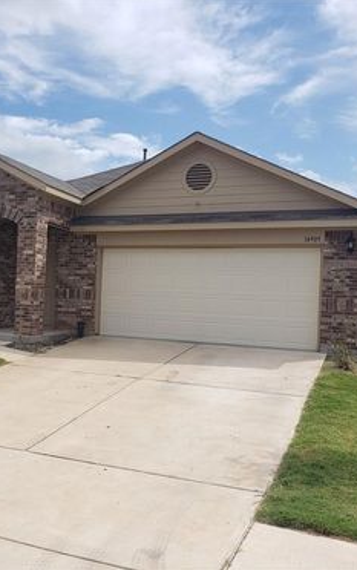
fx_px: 575
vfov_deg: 52.7
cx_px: 74
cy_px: 284
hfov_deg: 33.5
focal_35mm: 37
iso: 50
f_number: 2.4
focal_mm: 4.3
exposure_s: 1/1328
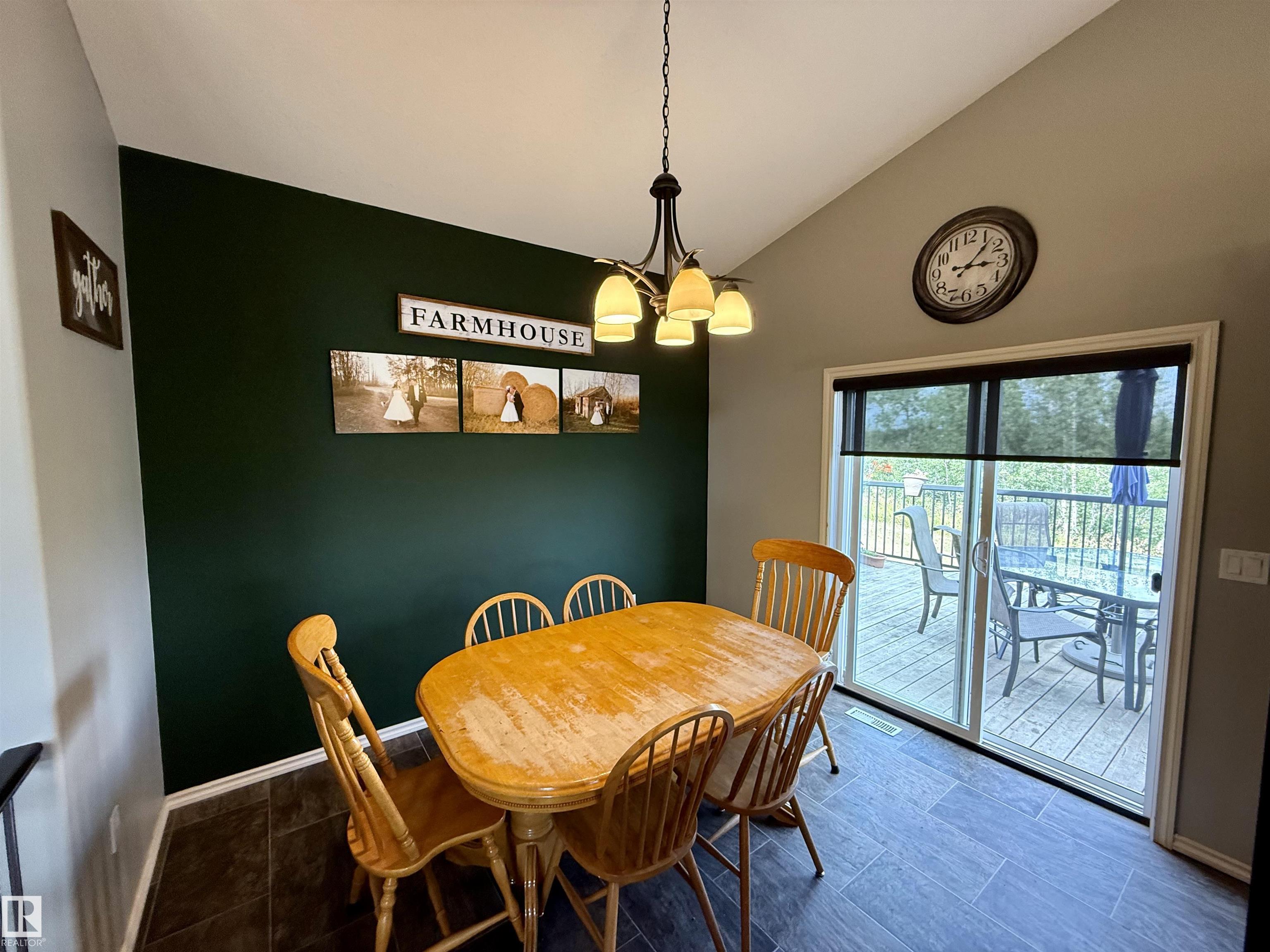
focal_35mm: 14
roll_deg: -0.1
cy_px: 476
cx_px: 635
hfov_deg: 102.1
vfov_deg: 85.7
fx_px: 514
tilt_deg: -3.6
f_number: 2.2
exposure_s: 1/120
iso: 320
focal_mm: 2.22
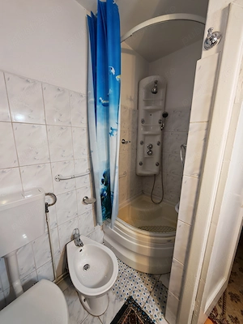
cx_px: 122
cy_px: 162
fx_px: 112
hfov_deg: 94.5
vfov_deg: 110.5
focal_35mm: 12
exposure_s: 1/33
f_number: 2
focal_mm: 1.82
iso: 200
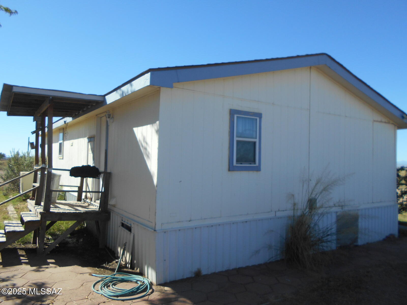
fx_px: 306
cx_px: 204
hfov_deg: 67.3
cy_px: 152
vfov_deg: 53.1
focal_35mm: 26
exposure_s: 1/800
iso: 80
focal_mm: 4.6
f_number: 3.2
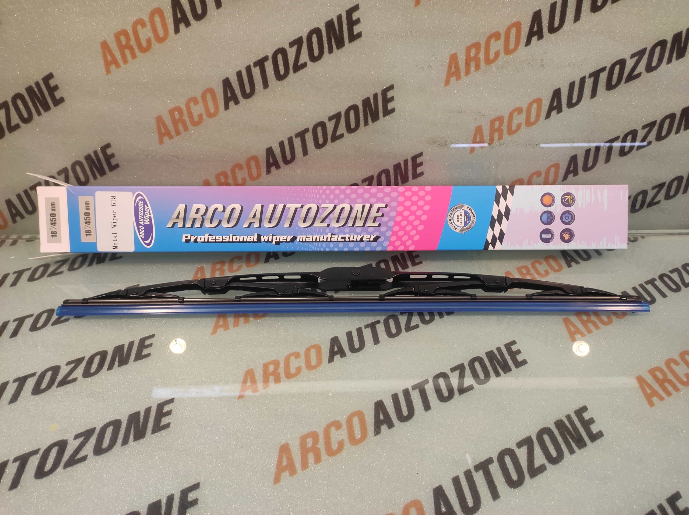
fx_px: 338
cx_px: 344
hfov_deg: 91.1
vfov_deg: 74.7
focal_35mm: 17
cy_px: 258
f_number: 1.79
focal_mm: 4.74
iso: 209
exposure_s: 1/50
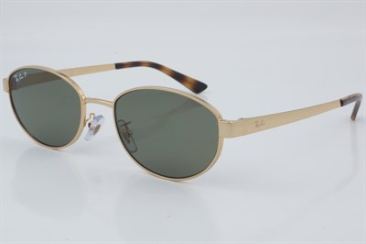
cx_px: 183
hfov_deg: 27.0
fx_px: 762
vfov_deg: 18.2
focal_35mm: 75
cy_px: 122
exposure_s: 1/4
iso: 100
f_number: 29
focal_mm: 50
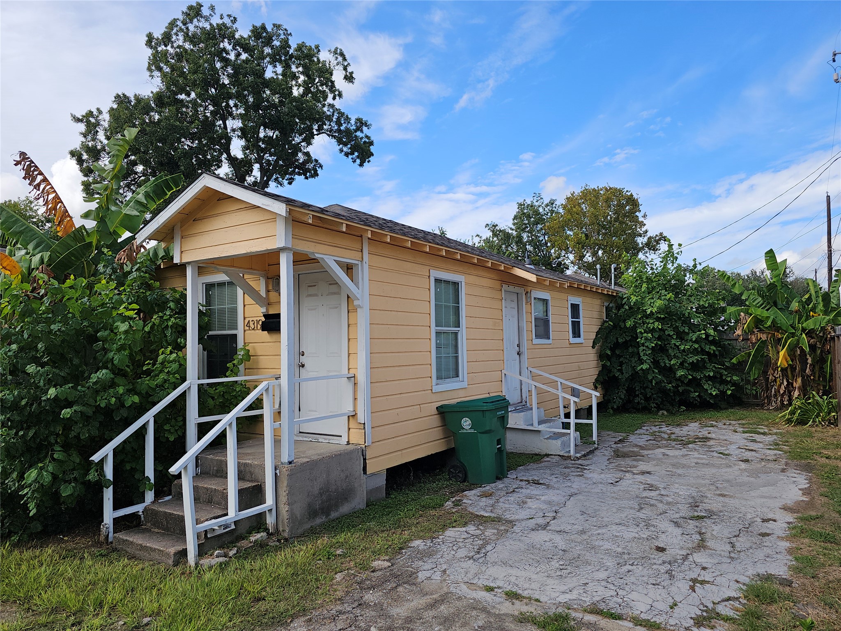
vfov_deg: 58.9
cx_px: 420
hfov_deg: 73.9
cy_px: 316
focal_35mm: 23
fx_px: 559
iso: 10
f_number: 1.7
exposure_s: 1/707
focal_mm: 6.3
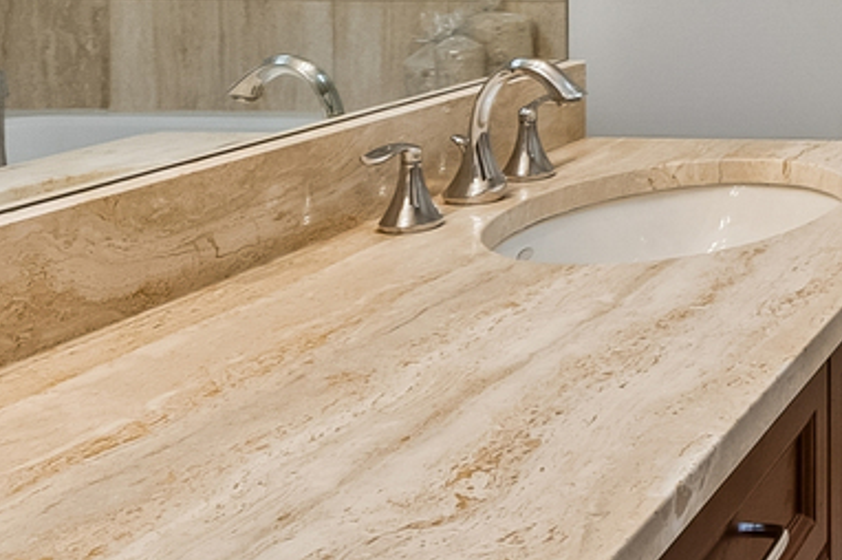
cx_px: 1125
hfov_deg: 30.0
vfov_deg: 24.1
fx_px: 1192
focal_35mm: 51
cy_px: -108
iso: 400
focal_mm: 12
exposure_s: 1/40
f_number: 8
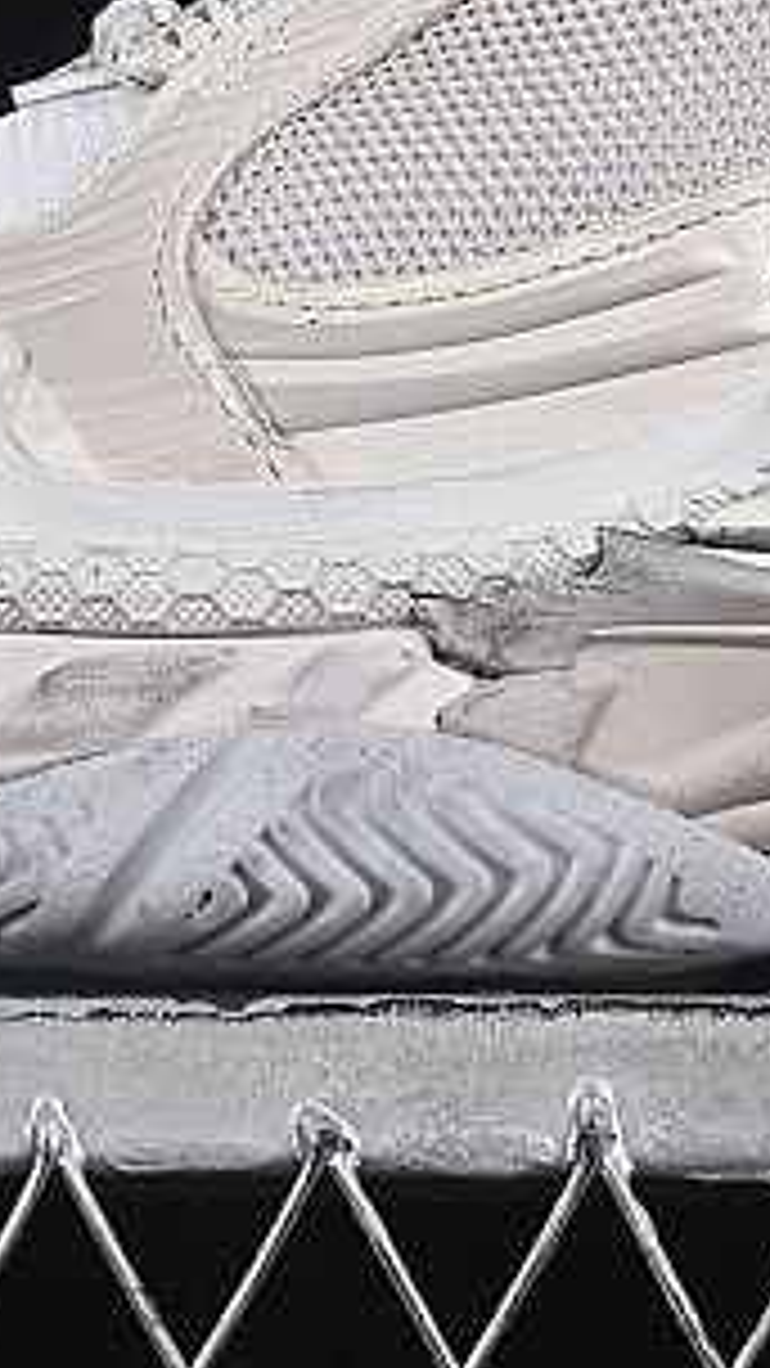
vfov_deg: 7.7
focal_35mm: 279
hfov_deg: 4.3
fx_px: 10127
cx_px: 991
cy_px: -18
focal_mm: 50
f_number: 8
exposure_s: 1/80
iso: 160
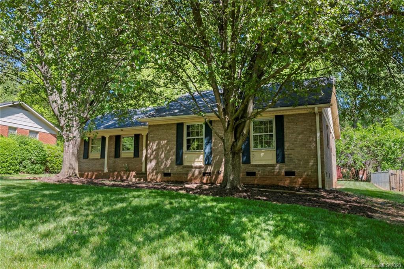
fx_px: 336
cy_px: 134
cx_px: 202
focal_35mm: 30
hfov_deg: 62.0
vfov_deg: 43.5
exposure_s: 1/60
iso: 500
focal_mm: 20
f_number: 13
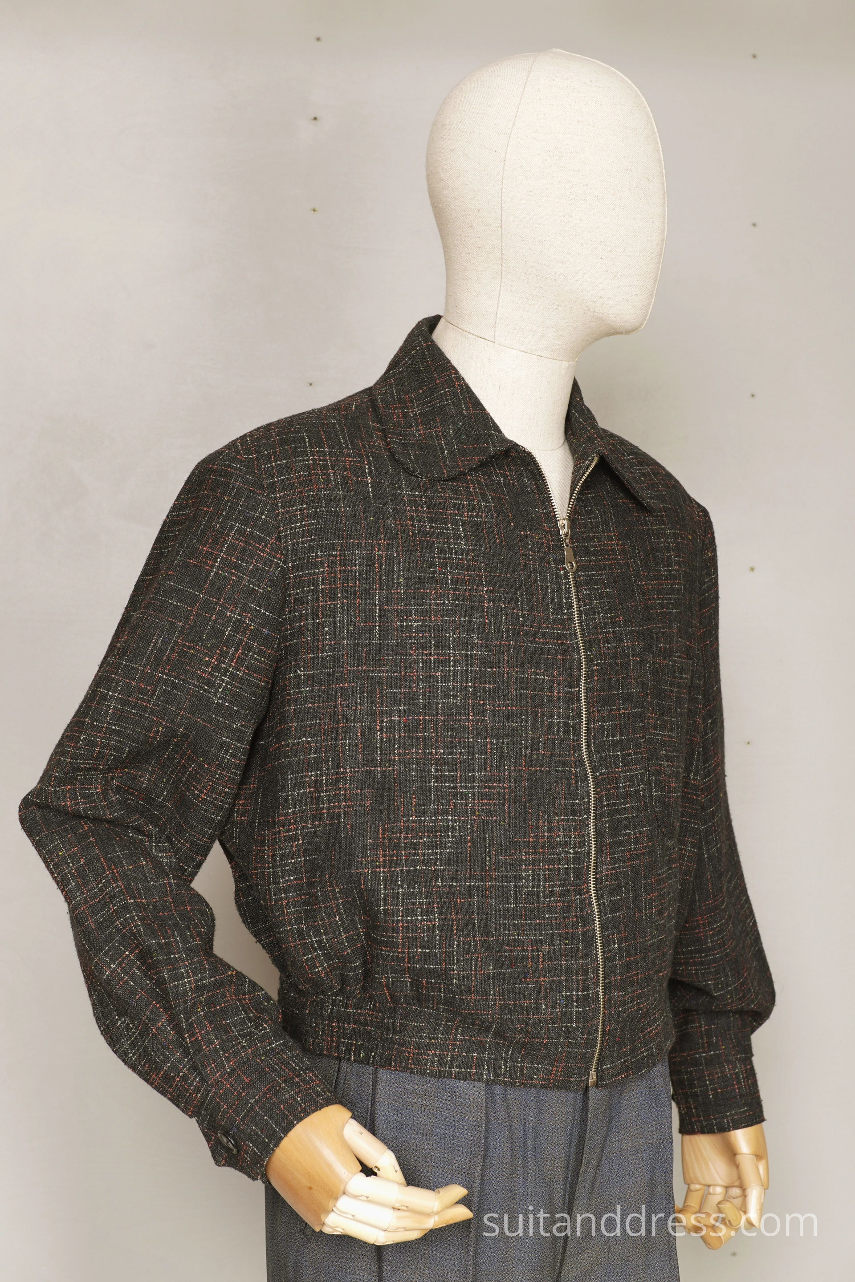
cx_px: 428
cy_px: 641
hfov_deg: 28.1
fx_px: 1710
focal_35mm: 48
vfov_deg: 41.1
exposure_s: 1/8
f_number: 5.6
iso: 200
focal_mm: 32
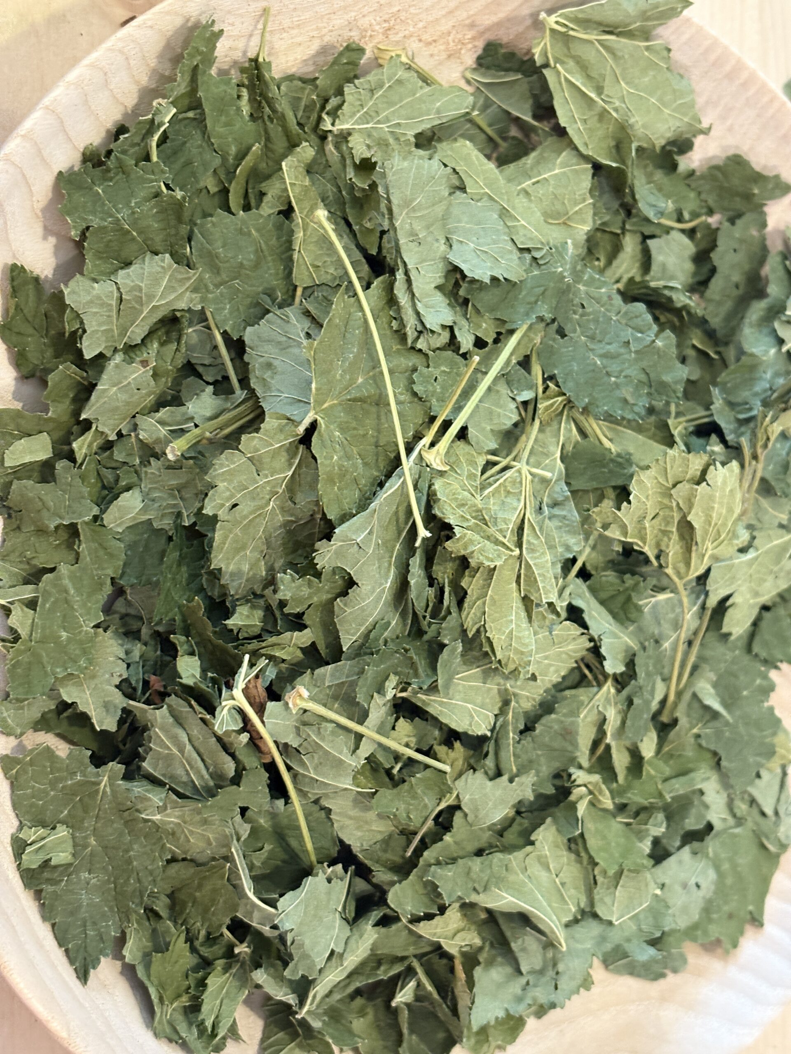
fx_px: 1584
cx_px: 396
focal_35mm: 52
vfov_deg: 36.8
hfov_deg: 28.0
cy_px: 527
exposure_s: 1/33
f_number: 1.6
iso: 250
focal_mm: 5.96
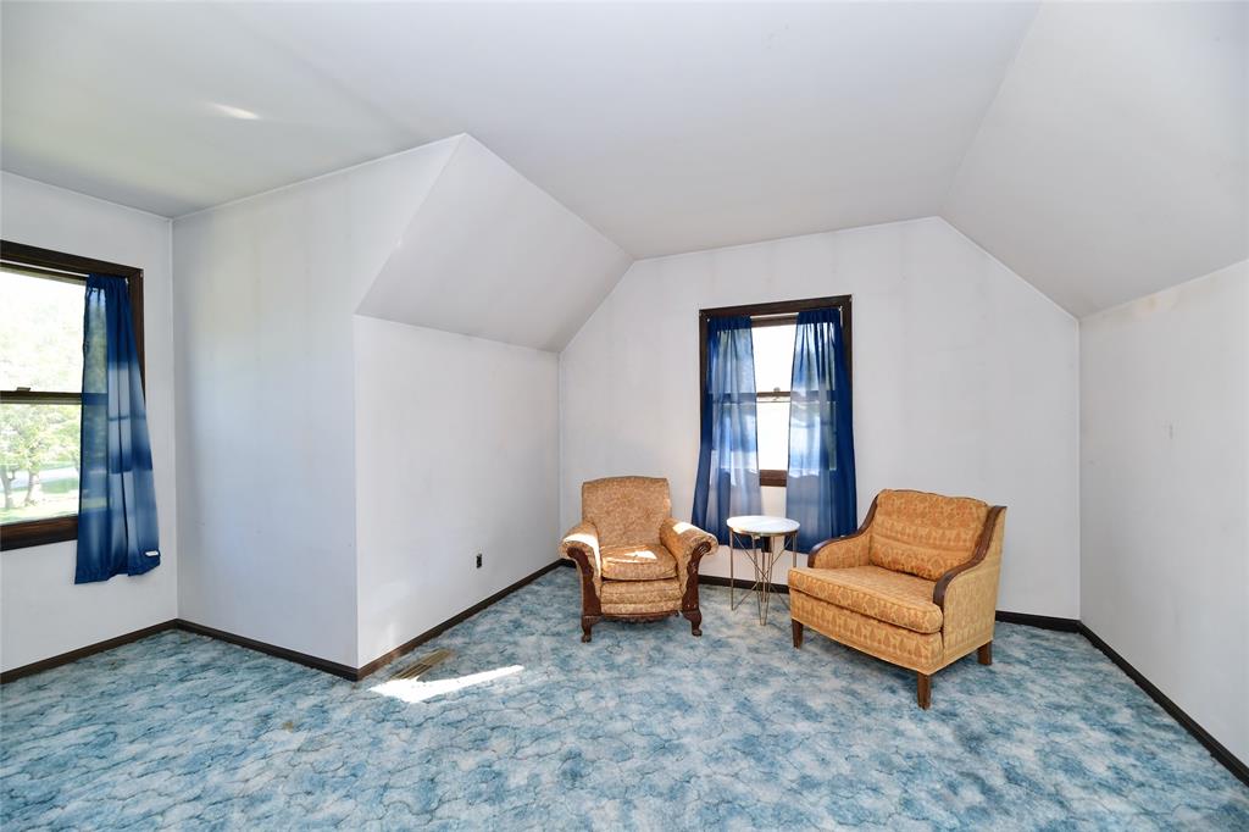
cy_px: 416
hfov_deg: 104.3
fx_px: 486
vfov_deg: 81.2
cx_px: 624
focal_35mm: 14
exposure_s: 1/60
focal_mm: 14
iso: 640
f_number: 6.3
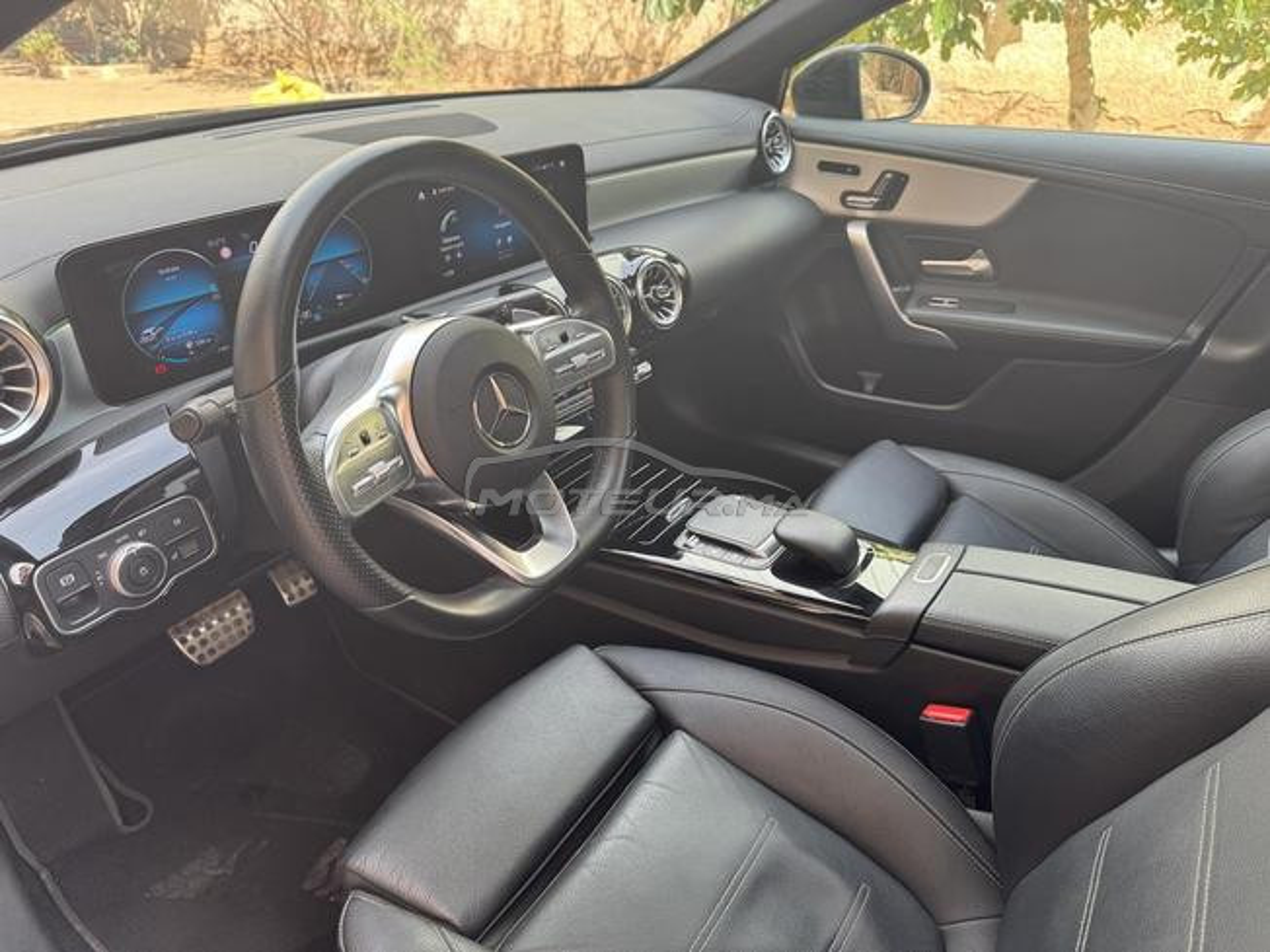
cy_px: 476
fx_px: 881
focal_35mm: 24
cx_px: 635
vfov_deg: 56.8
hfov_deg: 71.6
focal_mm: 6.76
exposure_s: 1/129
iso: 80
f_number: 1.78
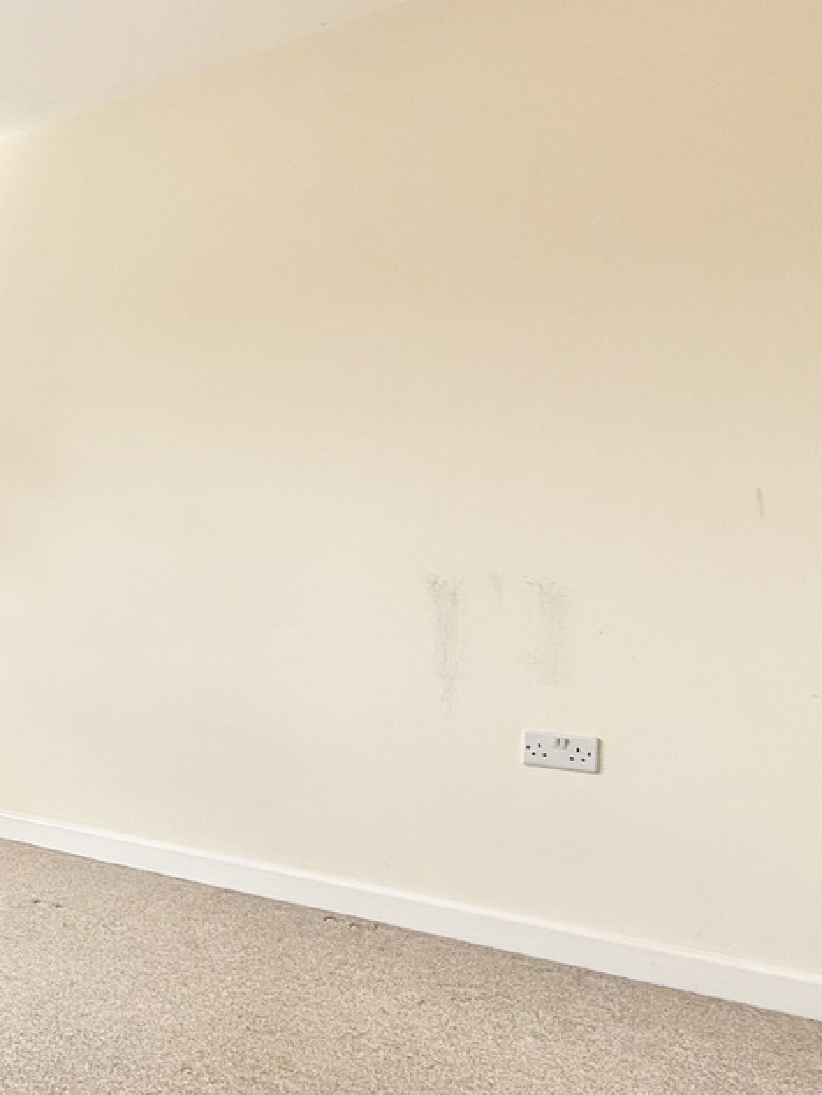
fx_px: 949
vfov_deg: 59.9
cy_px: 583
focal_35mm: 30
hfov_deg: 38.5
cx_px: -87
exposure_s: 1/217
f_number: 2.2
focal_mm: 2.22
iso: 64
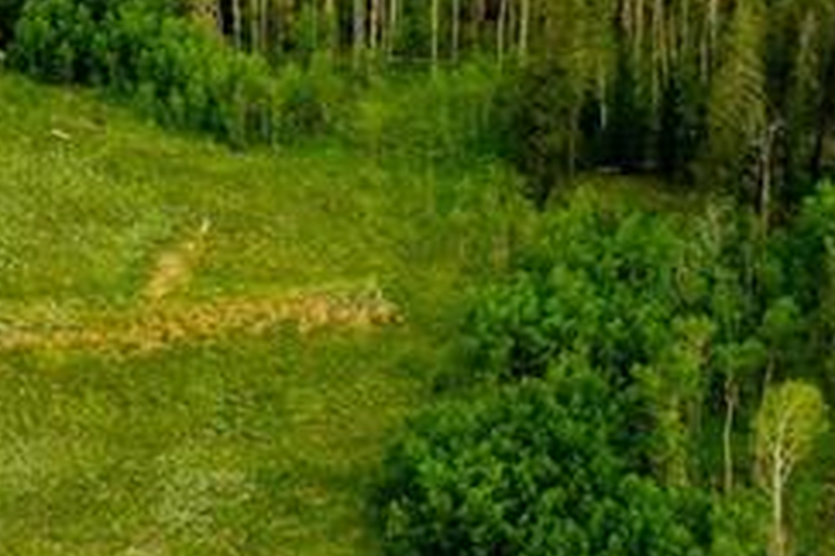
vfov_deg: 11.1
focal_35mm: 118
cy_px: -319
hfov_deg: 17.3
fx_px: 2737
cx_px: 216
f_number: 5
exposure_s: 1/200
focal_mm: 10.26
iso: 100
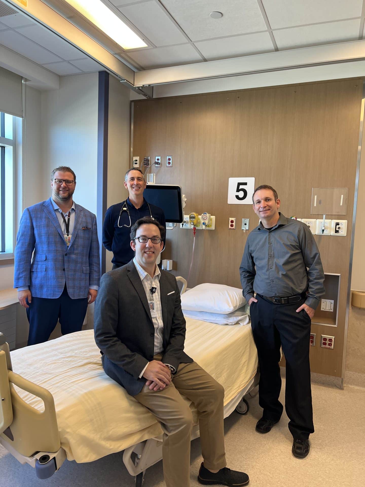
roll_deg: -1.7
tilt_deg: -3.6
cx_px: 182
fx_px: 366
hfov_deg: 53.1
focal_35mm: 26
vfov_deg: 67.3
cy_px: 244
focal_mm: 5.7
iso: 100
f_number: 1.5
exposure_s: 1/120
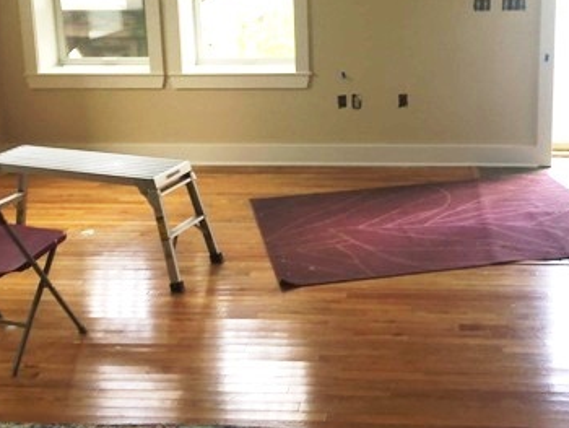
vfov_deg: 27.2
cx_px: 346
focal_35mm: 53
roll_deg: +0.9
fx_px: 872
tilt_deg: -12.1
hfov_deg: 36.0
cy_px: 109
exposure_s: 1/60
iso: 25
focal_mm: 4.15
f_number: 2.2
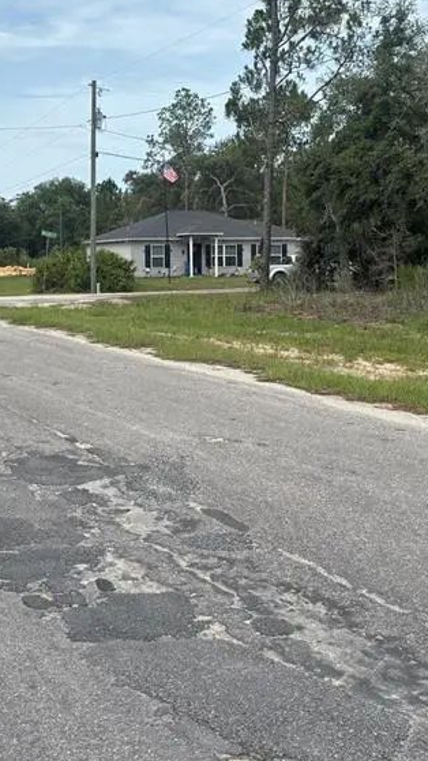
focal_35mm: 52
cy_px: 288
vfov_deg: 39.6
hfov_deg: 23.0
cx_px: 147
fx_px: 1049
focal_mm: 5.96
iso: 50
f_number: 1.6
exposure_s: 1/3311
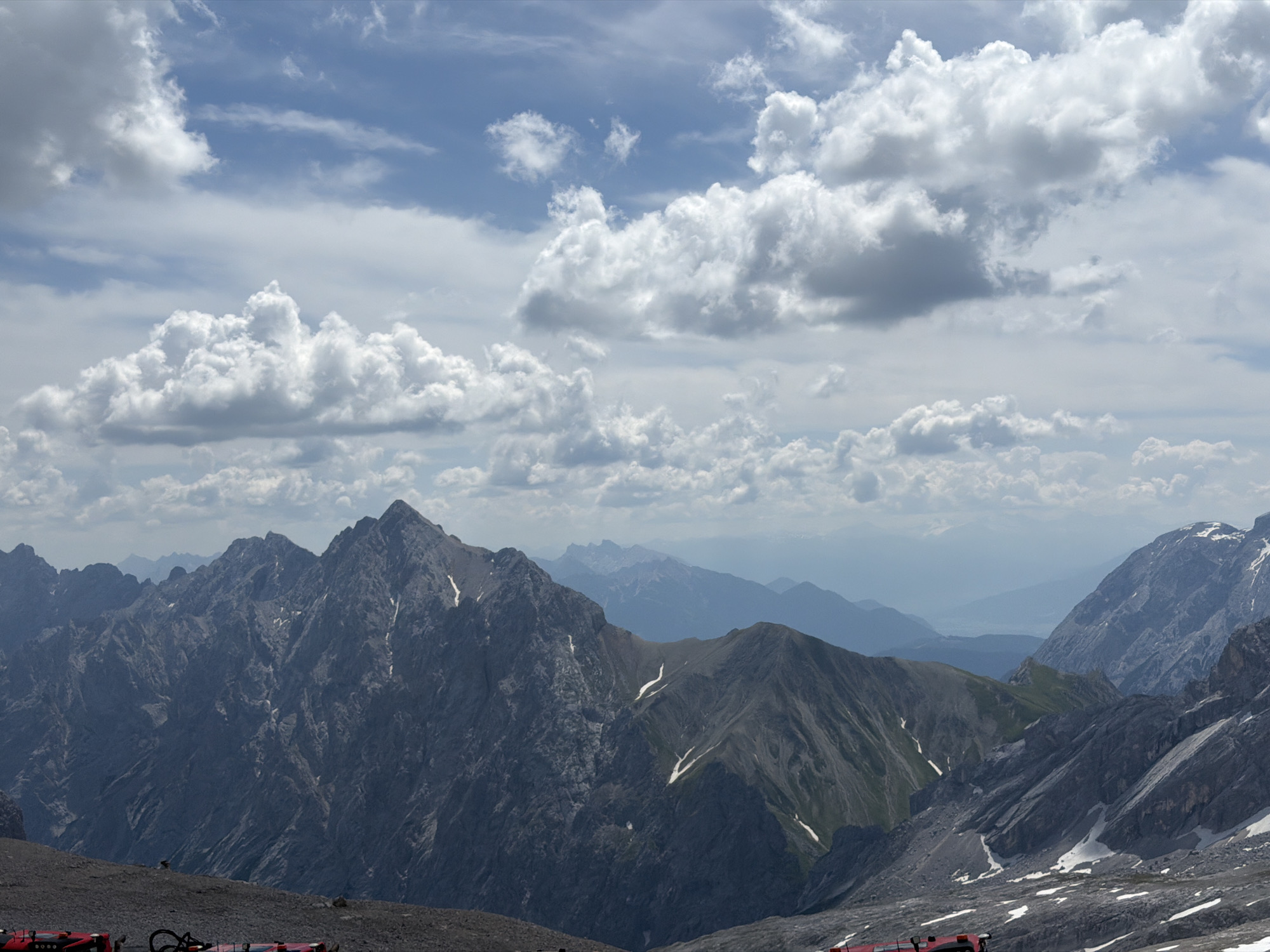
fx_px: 1761
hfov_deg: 39.7
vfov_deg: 30.3
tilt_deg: +1.4
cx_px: 635
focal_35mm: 48
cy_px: 476
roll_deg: +1.6
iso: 80
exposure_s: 1/20408
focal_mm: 6.76
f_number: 1.78
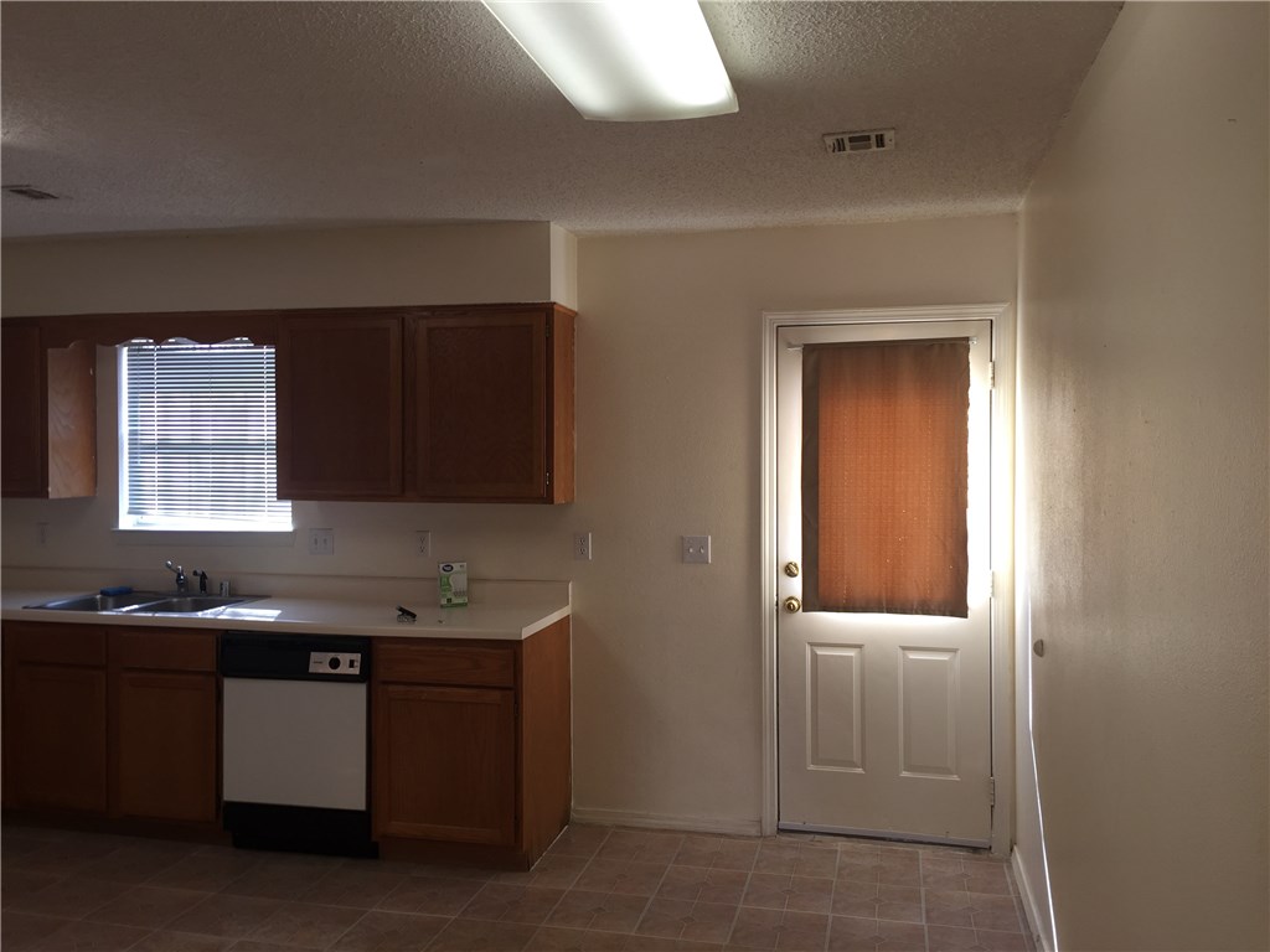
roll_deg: -0.2
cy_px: 476
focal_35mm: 29
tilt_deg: +0.1
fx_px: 1064
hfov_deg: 61.7
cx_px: 635
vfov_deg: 48.2
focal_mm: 4.15
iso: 32
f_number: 2.2
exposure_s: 1/30
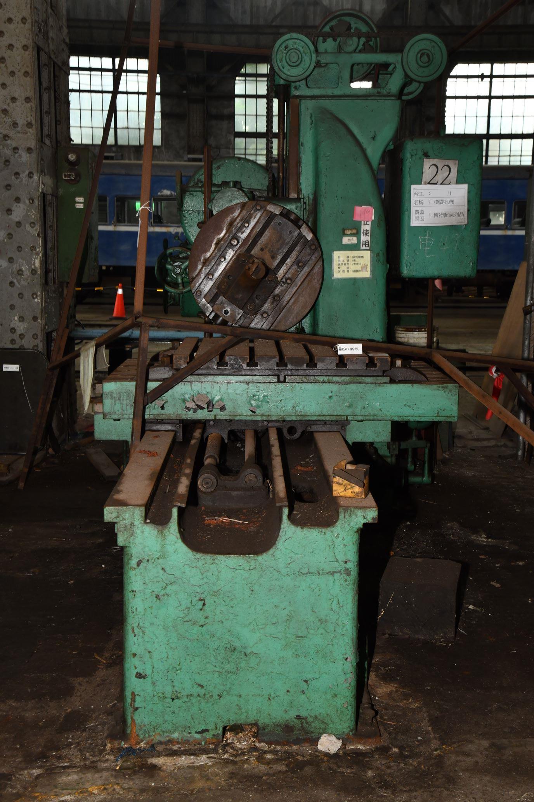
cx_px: 267
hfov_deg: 28.1
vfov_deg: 41.1
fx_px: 1068
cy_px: 401
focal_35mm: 48
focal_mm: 48
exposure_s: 1/30
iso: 1000
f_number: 13
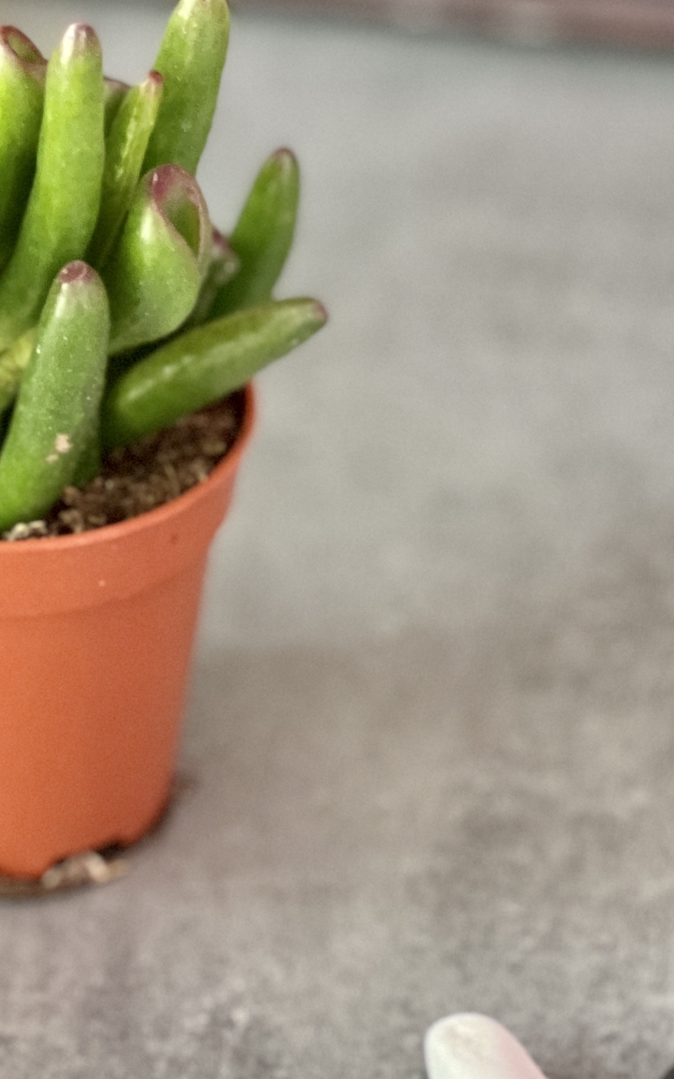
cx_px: -36
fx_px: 5349
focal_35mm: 182
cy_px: 467
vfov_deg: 11.5
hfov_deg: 7.2
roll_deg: +0.9
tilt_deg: -36.4
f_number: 2.8
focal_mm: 9
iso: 400
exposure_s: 1/30
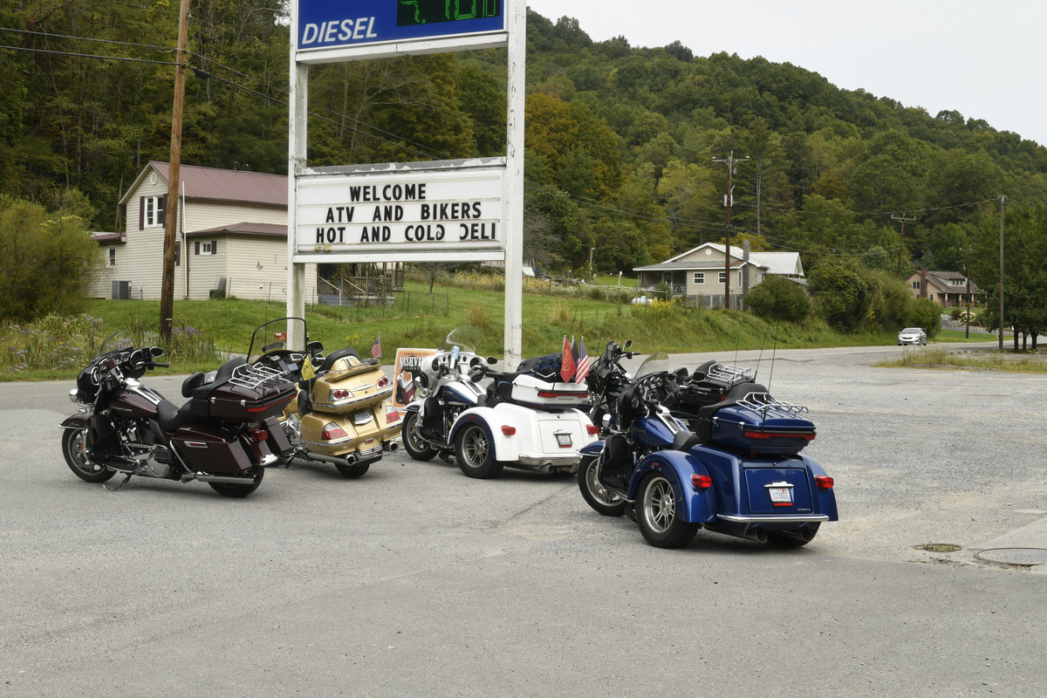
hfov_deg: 39.6
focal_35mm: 50
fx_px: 1454
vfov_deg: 27.0
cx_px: 524
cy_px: 349
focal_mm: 50
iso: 400
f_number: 13
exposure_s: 1/200
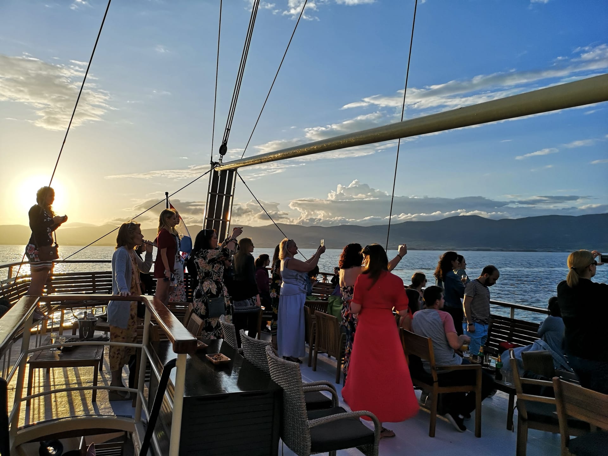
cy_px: 228
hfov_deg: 65.3
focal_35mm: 27
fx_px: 474
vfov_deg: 51.4
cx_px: 304
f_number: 1.8
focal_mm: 3.95
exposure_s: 1/3802
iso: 50
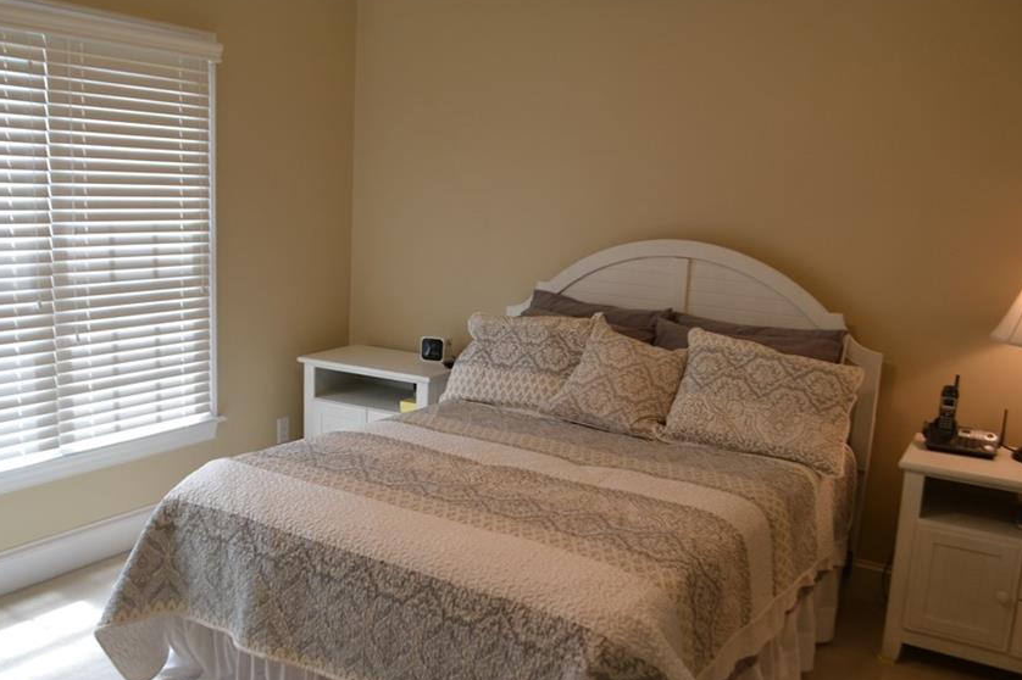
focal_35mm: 33
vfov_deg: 39.9
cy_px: 361
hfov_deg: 57.1
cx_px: 462
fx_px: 936
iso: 400
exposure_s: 1/100
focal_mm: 18
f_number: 5
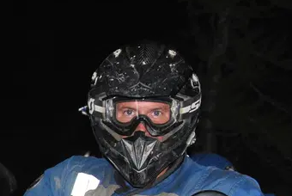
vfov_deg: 9.2
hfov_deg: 13.0
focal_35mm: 148
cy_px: 238
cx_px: -159
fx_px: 1203
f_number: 2.8
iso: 200
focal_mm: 28
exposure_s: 1/60
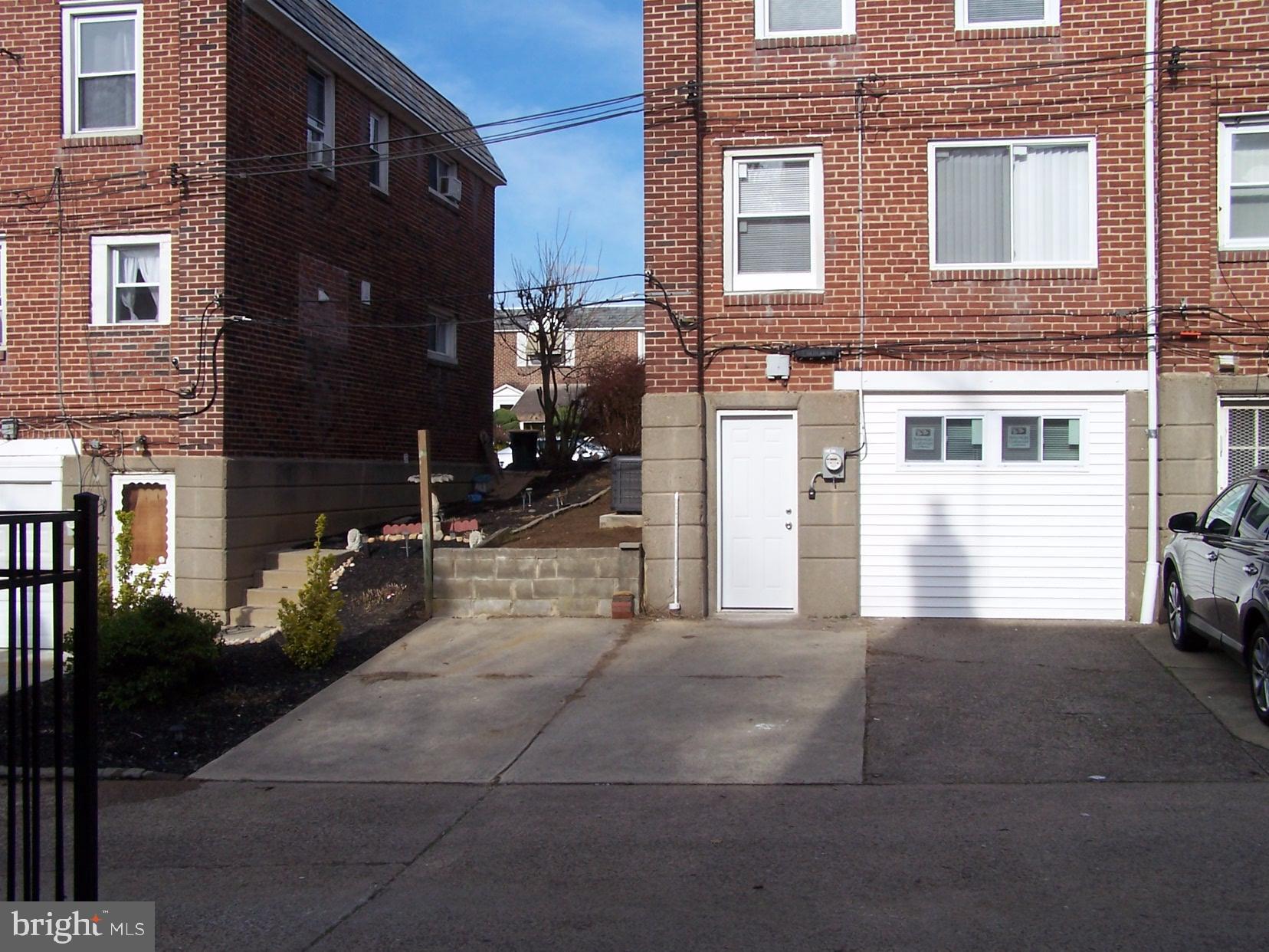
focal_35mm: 38
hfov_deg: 49.0
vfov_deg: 37.7
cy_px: 476
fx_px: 1393
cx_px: 634
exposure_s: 1/350
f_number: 5.6
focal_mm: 6.3
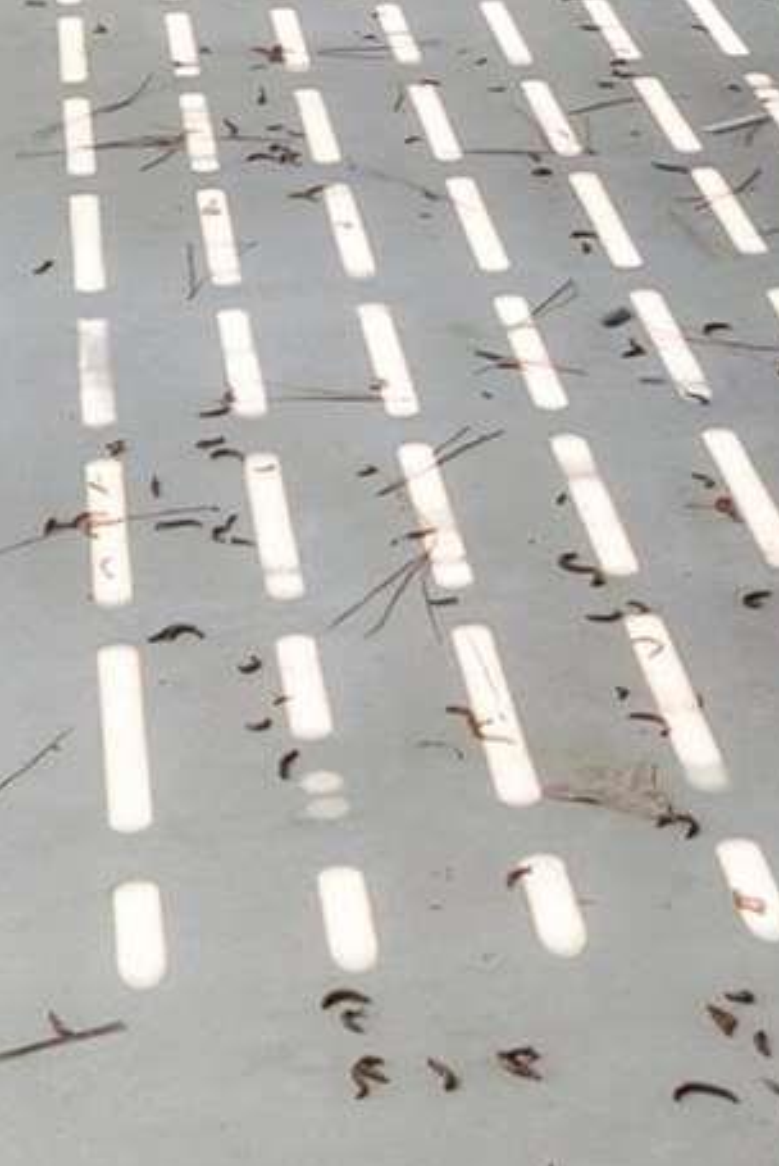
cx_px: 610
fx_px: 3500
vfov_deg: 15.6
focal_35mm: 108
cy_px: -1071
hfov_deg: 12.7
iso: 100
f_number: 8
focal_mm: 16
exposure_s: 1/20
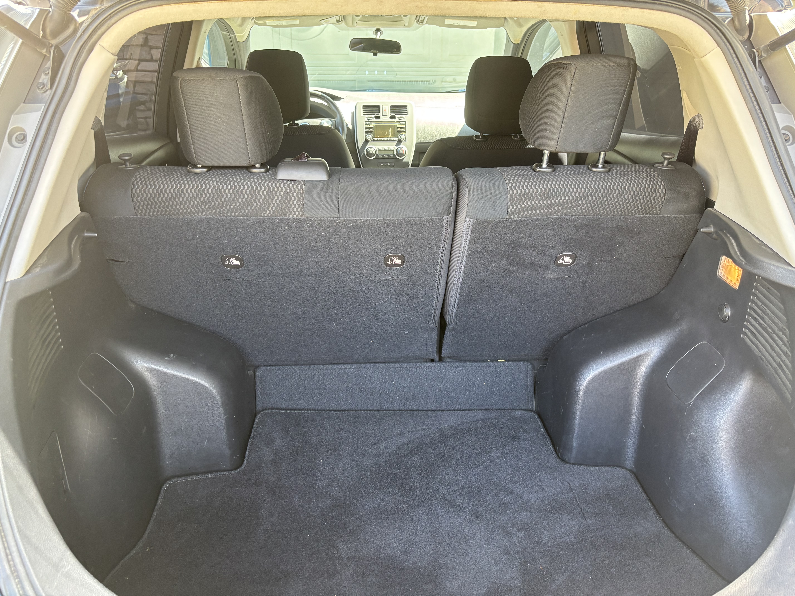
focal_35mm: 26
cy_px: 298
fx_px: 597
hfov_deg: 67.3
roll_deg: -0.4
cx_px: 398
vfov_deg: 53.1
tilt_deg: -18.0
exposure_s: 1/77
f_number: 1.6
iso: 125
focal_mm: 5.96
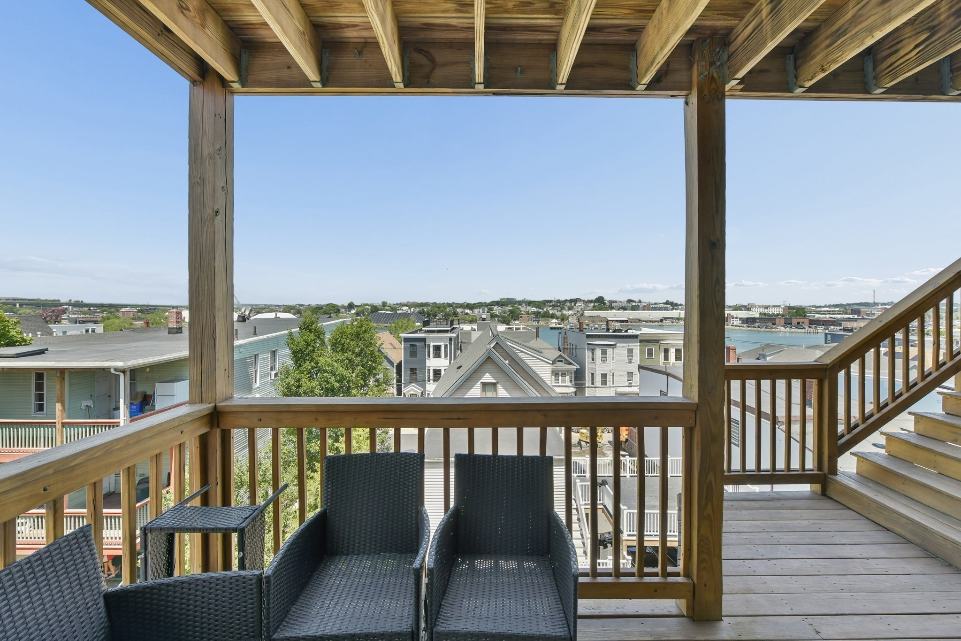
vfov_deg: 81.2
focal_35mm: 14
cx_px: 480
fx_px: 374
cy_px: 320
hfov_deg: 104.3
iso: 640
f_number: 9
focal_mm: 14
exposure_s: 1/400
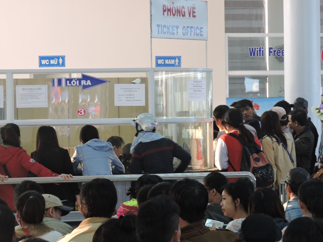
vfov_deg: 9.1
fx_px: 1530
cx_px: 195
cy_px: 119
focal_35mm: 164
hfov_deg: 12.0
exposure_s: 1/25
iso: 400
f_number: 5
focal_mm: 24.2
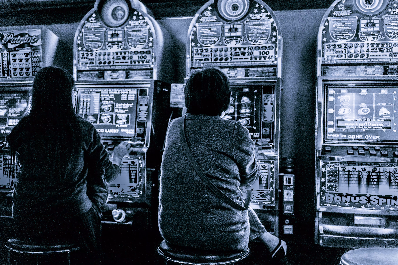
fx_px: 420
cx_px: 196
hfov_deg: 50.7
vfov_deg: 35.1
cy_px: 137
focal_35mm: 38
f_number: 2.8
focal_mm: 35
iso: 2000
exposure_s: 1/250
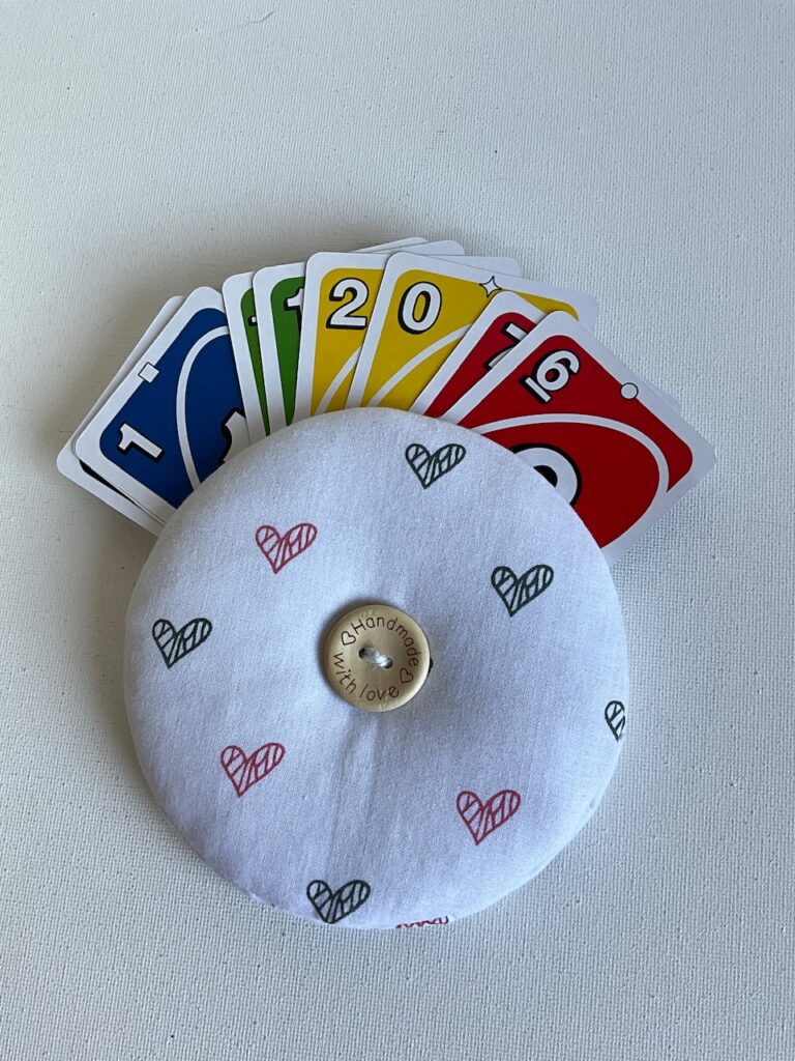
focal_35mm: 29
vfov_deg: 61.7
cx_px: 398
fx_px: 888
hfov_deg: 48.2
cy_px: 530
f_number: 1.8
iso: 25
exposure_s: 1/122
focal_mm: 3
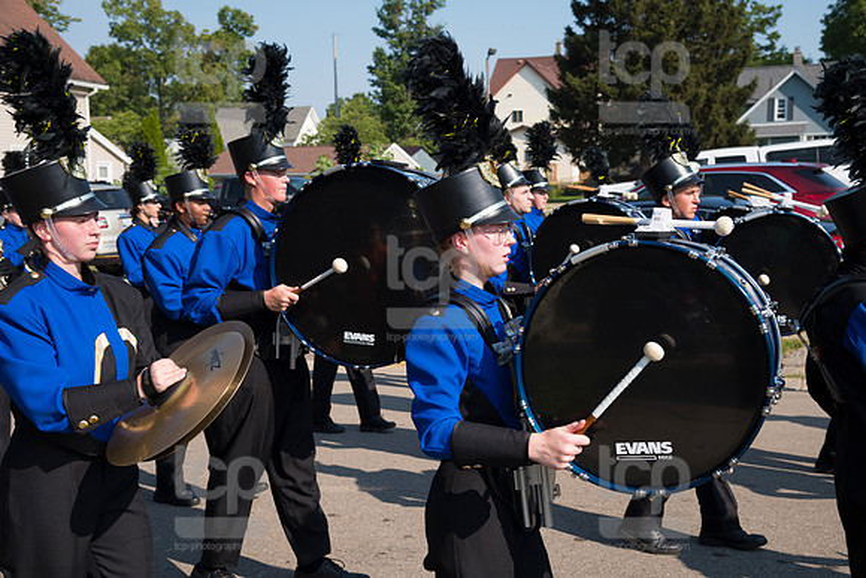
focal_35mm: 46
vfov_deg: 29.3
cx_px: 433
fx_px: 1107
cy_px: 289
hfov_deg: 42.7
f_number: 6.3
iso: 320
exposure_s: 1/800
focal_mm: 46
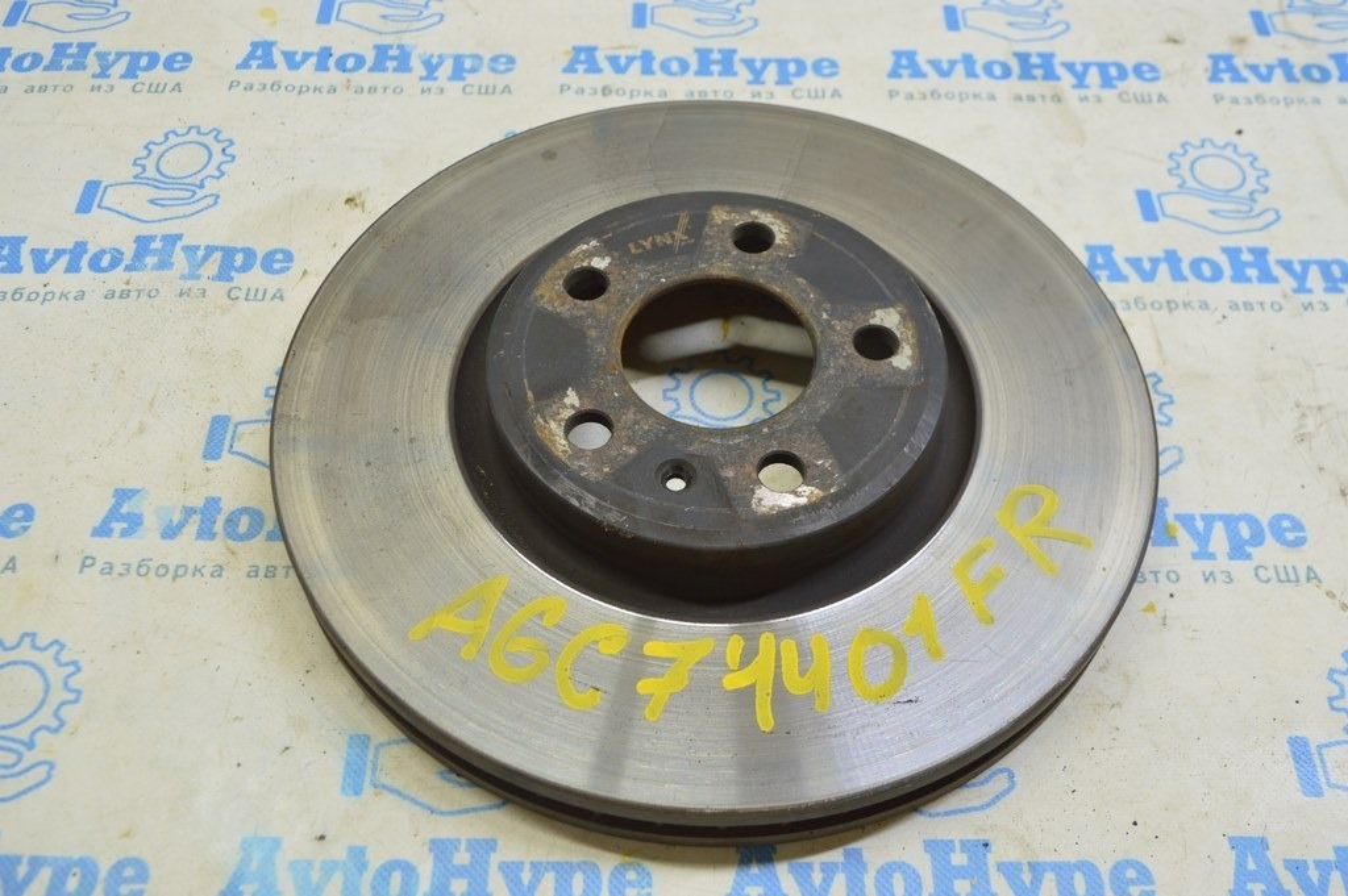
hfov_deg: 53.2
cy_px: 448
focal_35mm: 36
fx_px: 1347
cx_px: 674
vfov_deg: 36.8
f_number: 5.6
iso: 400
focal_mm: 24
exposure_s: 1/20
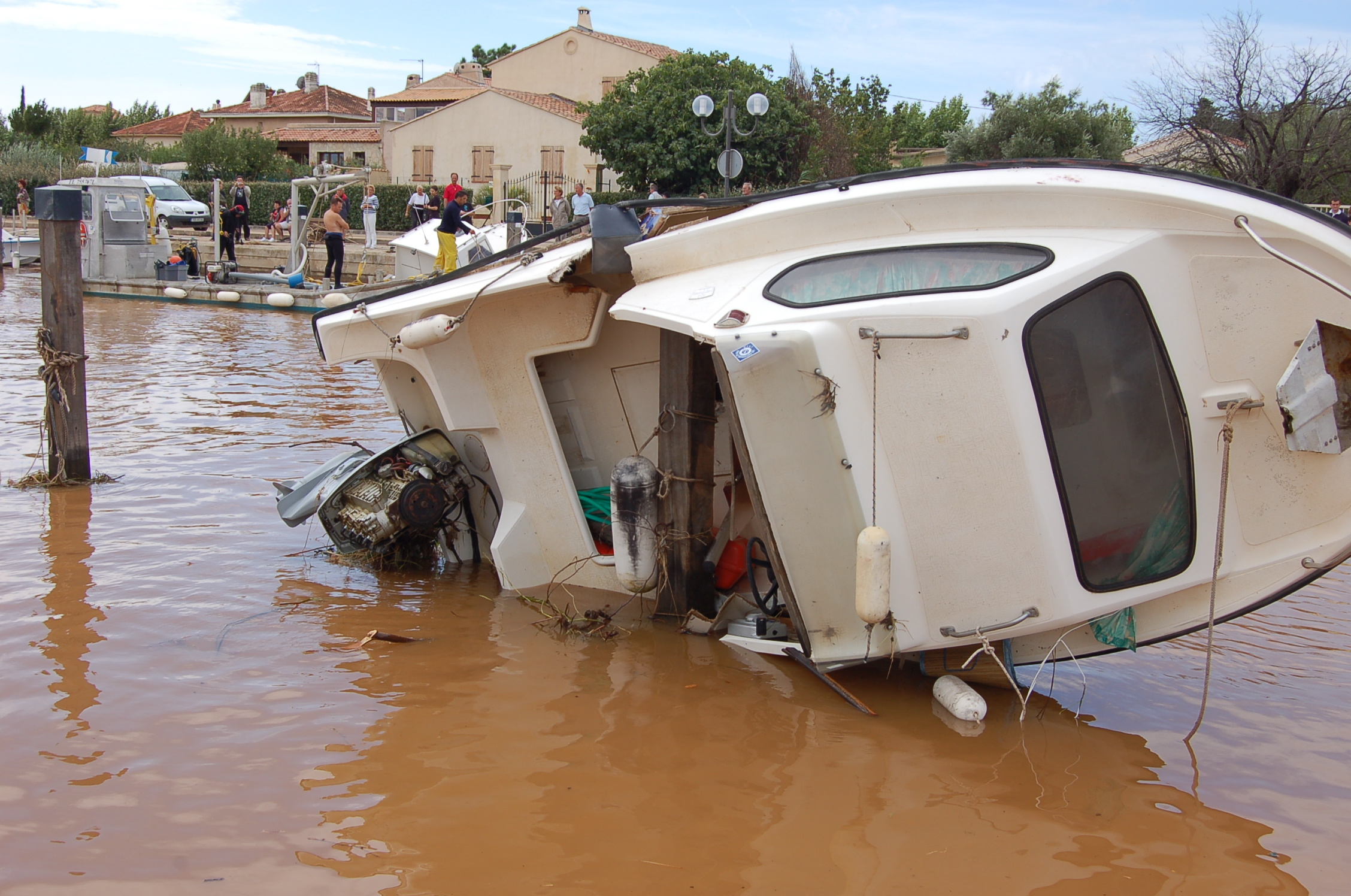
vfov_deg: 31.8
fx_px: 1573
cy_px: 448
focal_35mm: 42
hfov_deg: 46.5
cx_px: 676
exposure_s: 1/320
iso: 200
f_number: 9
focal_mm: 28
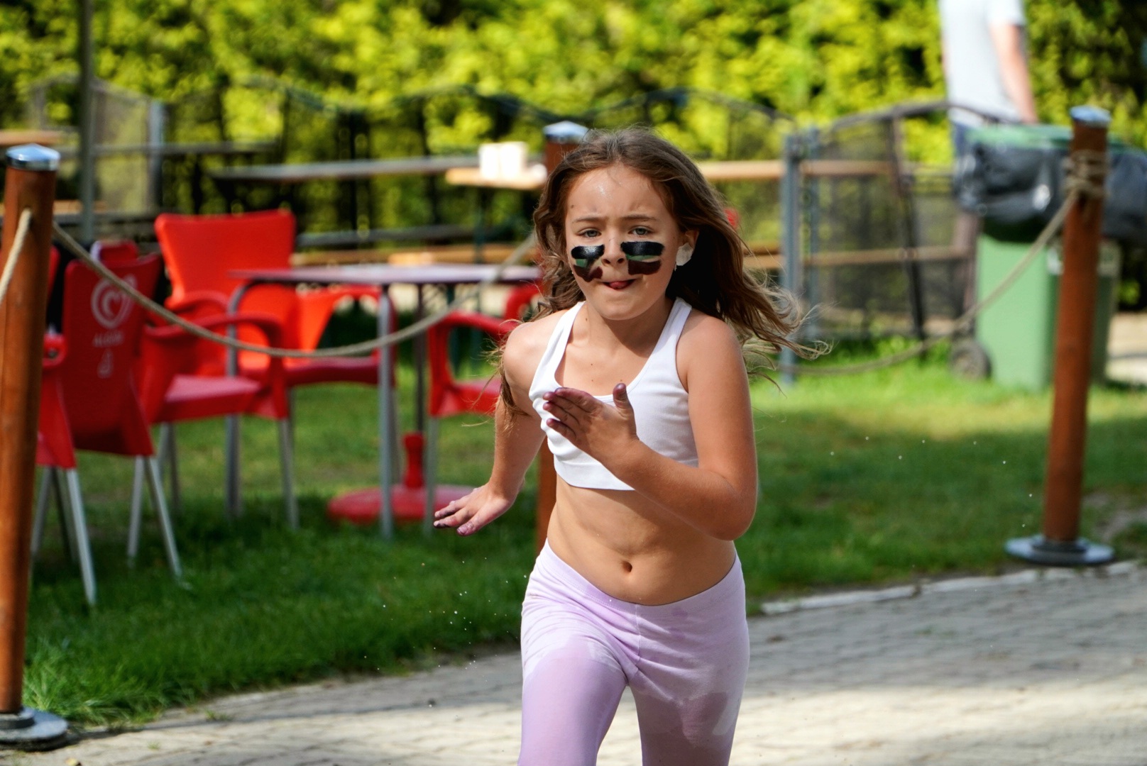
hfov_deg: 13.0
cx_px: 574
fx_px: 5022
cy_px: 383
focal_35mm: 158
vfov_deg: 8.7
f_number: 4
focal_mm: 105
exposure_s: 1/2000
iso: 640
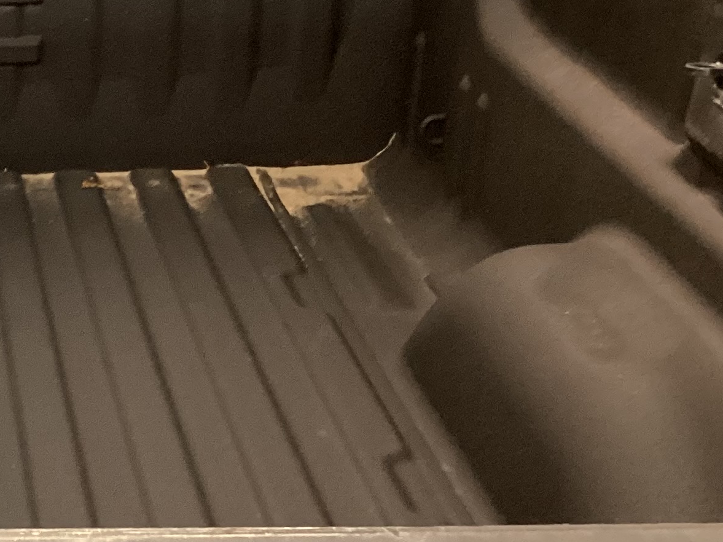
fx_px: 1796
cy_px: 405
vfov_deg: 17.1
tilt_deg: -29.0
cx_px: -189
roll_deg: +0.5
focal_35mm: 86
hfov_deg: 20.9
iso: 320
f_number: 2.4
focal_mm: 3.3
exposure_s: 1/50
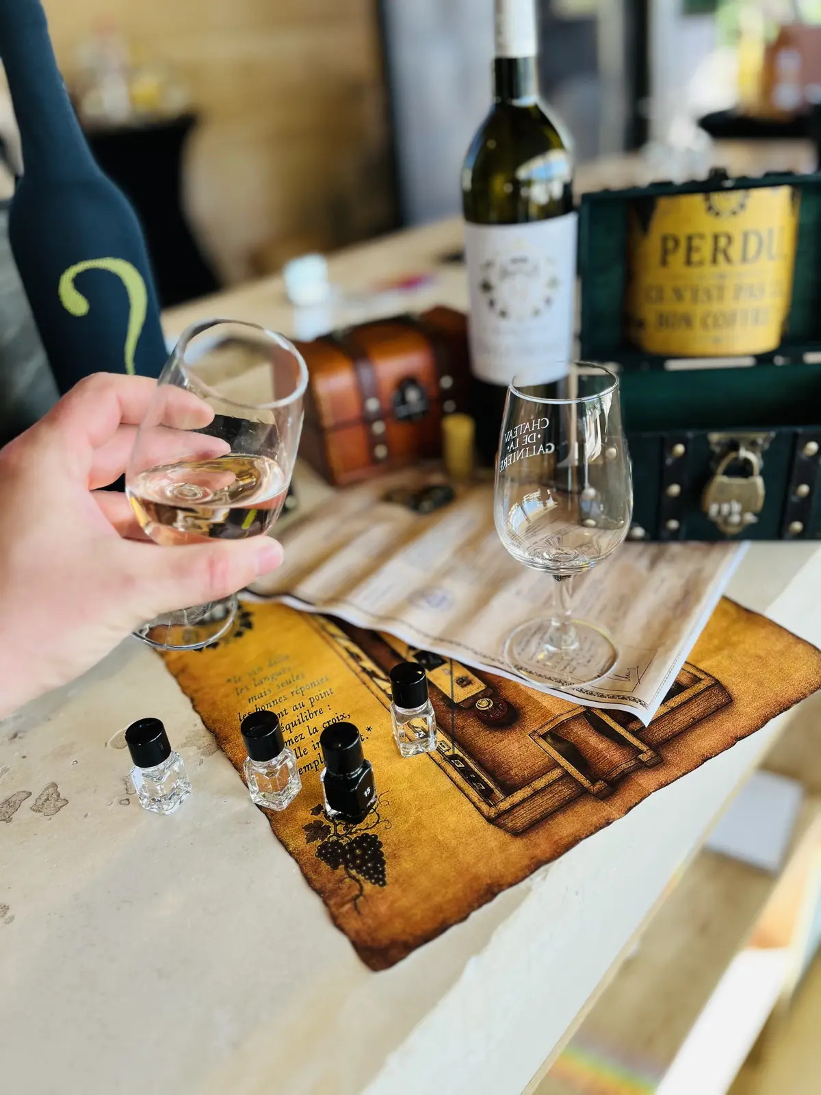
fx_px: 822
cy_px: 548
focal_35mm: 26
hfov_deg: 53.1
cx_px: 410
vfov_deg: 67.3
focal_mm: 5.1
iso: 32
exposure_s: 1/108
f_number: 1.6
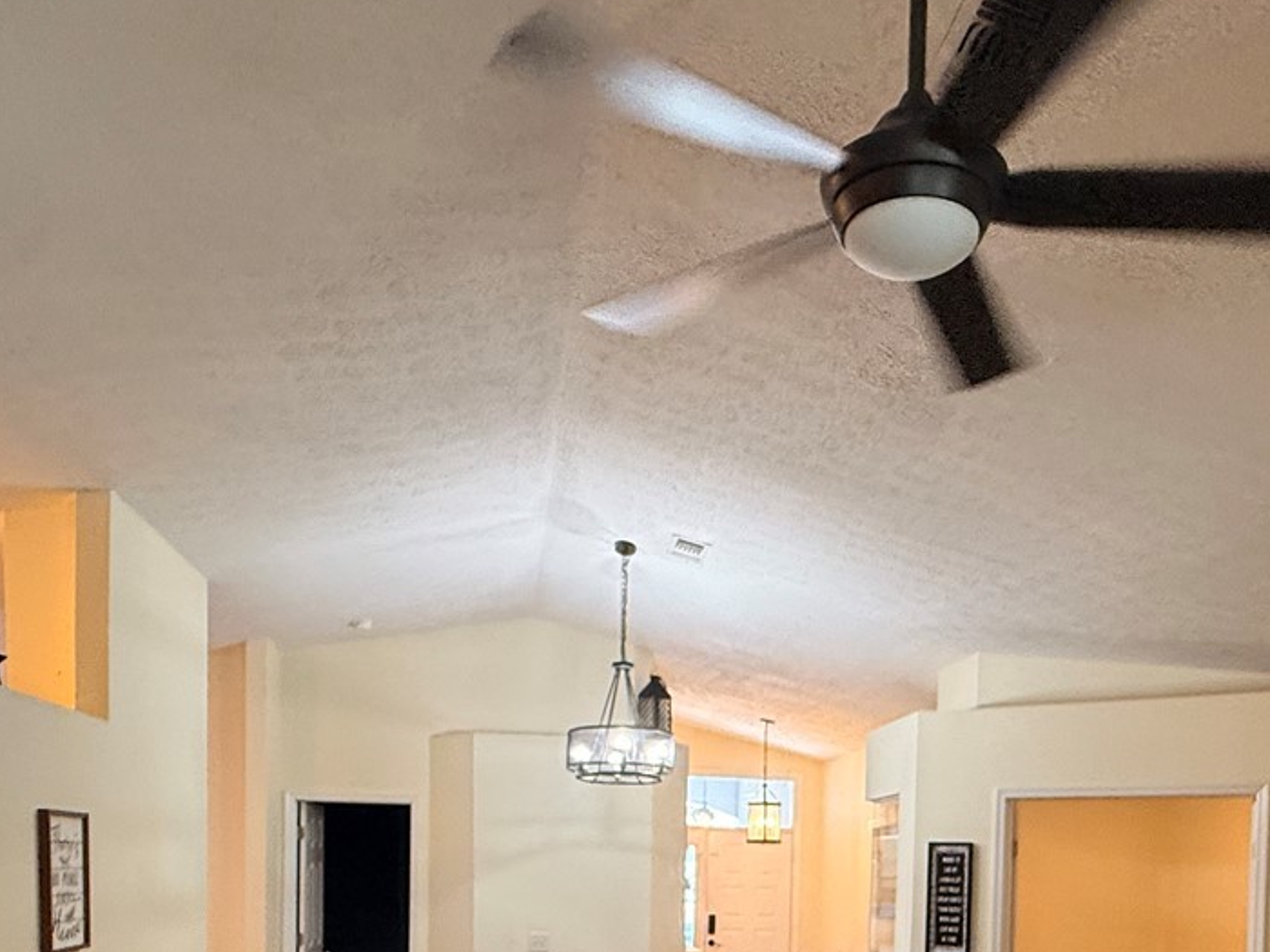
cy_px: 918
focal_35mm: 32
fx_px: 1174
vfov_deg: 39.7
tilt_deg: -0.4
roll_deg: -1.6
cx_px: 764
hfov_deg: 56.4
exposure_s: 1/120
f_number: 2.2
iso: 320
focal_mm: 2.22
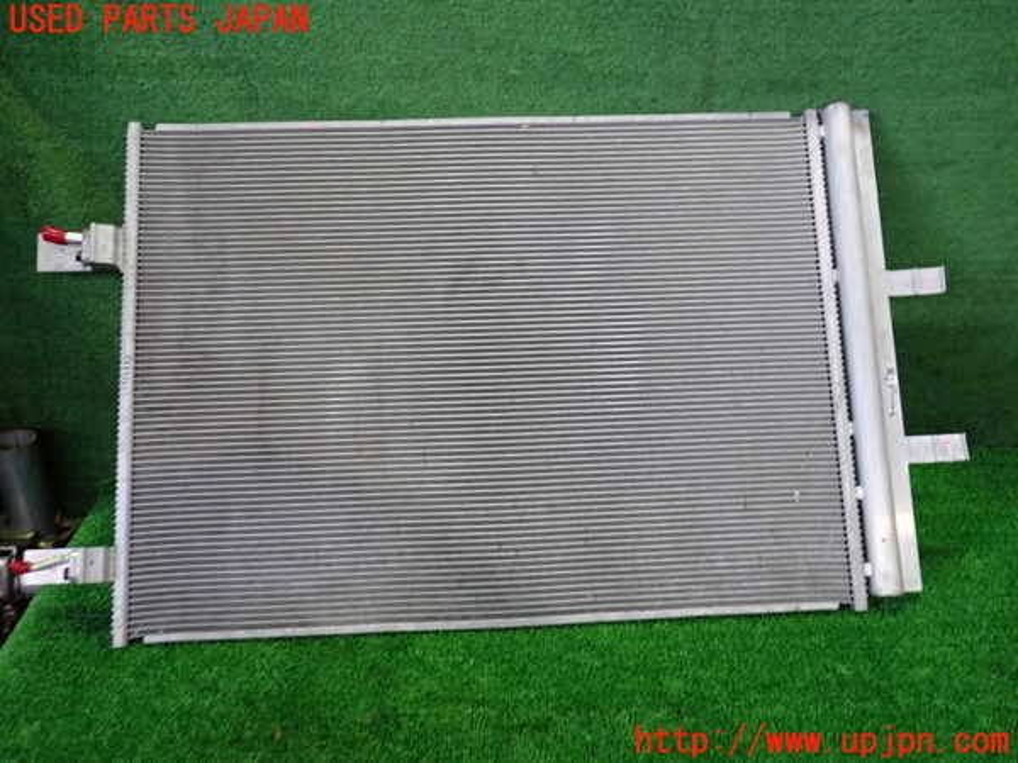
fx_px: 882
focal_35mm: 30
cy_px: 382
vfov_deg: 46.8
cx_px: 509
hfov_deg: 60.0
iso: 320
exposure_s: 1/30
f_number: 2.3
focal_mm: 5.4
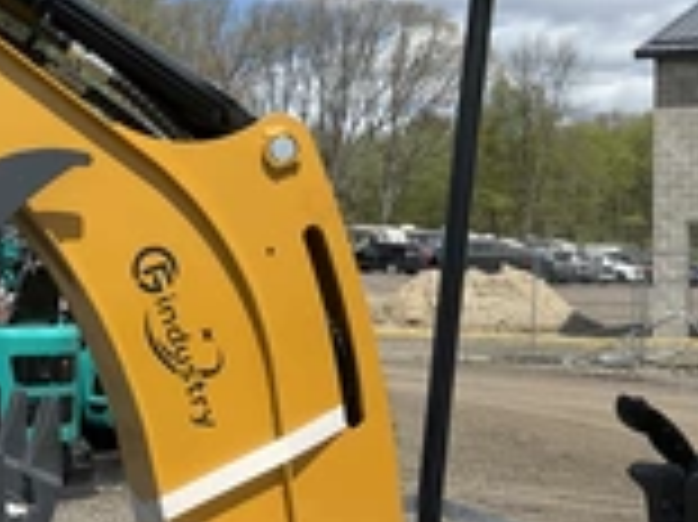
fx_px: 1511
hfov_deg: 24.7
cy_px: 202
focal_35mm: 75
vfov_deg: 19.6
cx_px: -18
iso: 25
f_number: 1.8
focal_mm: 3
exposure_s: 1/2141
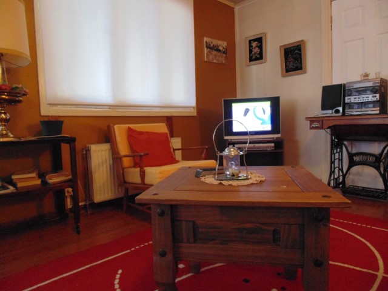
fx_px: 247
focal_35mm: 22
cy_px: 146
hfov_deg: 76.4
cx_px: 194
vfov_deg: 61.1
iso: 400
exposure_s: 1/10
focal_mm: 4
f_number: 3.1
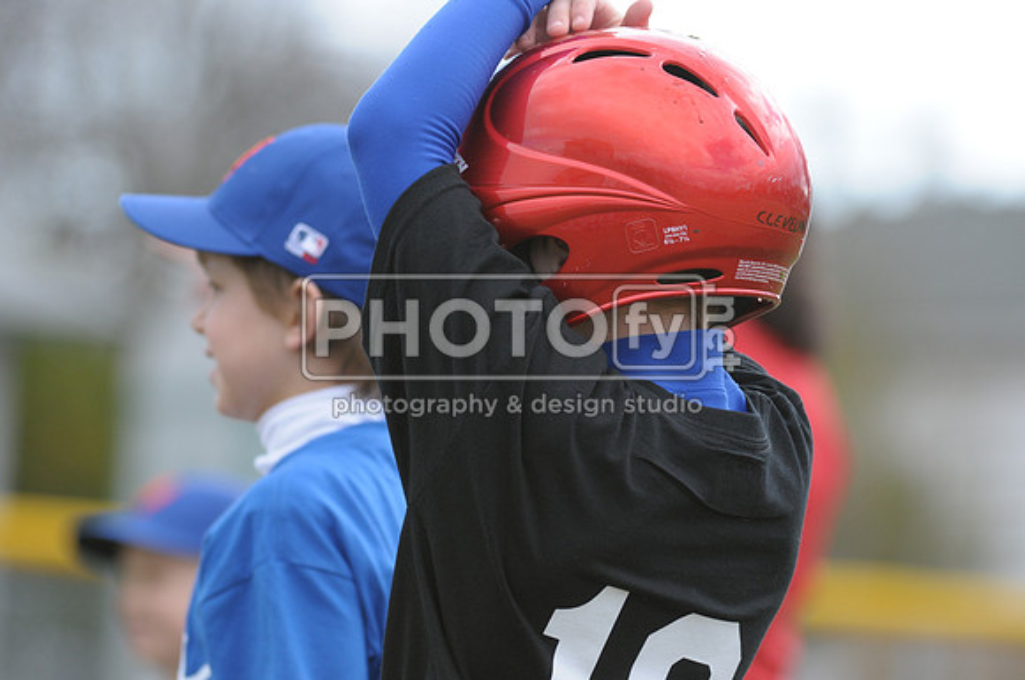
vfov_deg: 4.6
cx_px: 512
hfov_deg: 6.9
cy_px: 340
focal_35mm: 300
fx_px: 8530
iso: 400
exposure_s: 1/1000
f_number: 4
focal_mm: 200
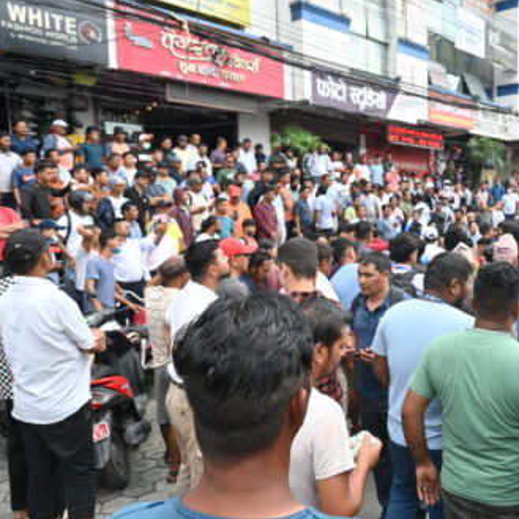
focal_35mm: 31
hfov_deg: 50.6
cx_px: 382
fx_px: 526
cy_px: 258
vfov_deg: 52.5
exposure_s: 1/250
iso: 200
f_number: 5.6
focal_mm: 16
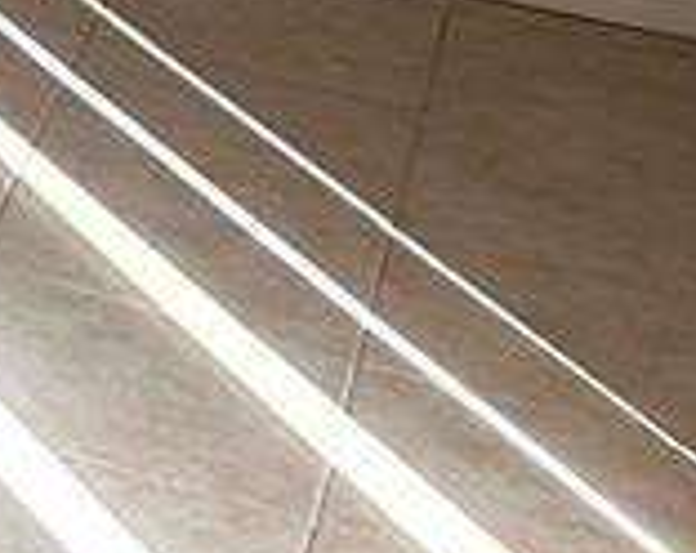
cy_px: -1102
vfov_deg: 7.9
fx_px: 3431
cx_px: -1570
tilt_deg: -4.5
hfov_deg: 8.9
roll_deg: +0.8
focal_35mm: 167
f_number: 1.5
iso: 32
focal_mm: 5.7
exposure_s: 1/124
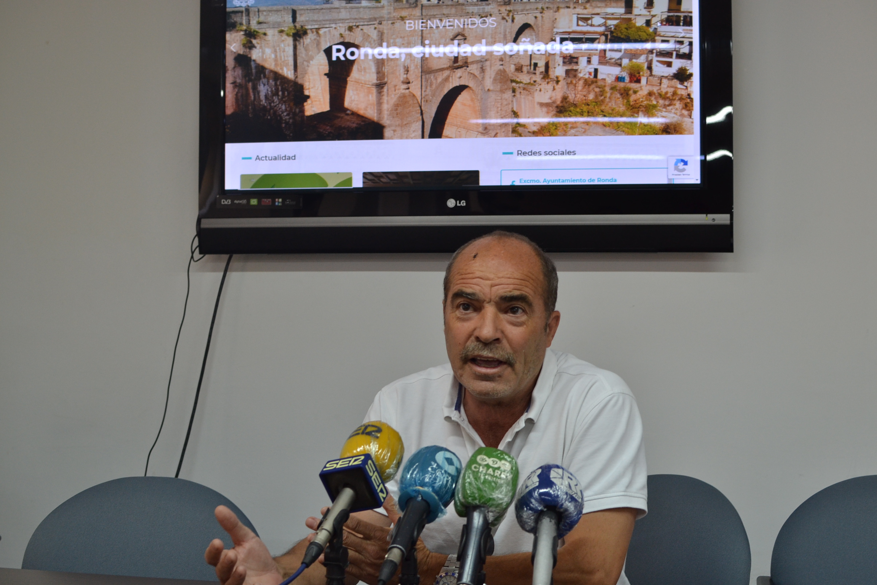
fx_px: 1279
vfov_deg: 25.8
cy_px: 292
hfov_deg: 37.9
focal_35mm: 52
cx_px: 438
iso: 400
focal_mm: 35
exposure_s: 1/60
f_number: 4
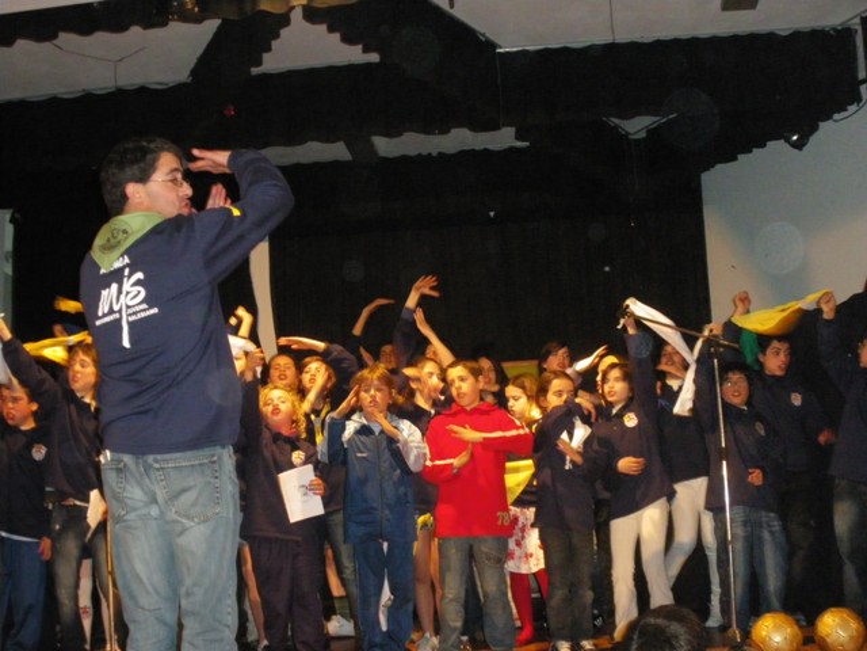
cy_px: 326
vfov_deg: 34.3
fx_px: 1052
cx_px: 434
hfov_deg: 44.8
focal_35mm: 42
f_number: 4
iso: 800
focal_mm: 7.5
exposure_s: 1/50
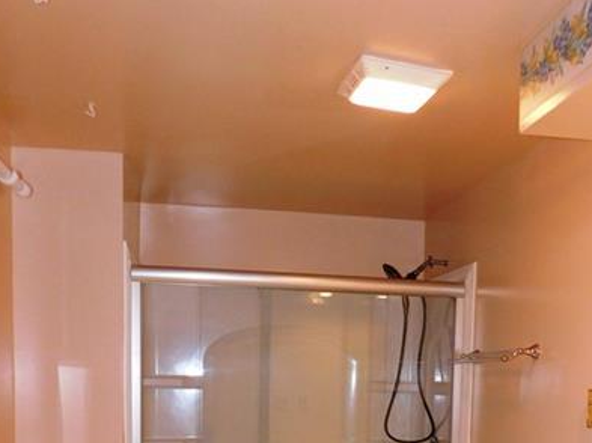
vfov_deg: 29.7
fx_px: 769
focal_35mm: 45
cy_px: 455
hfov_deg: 41.7
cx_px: 378
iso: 200
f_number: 3
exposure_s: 1/30
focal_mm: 4
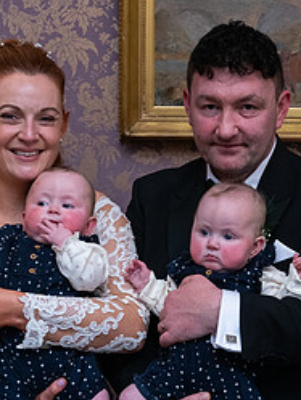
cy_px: 287
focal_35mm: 100
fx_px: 1158
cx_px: 171
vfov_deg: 19.5
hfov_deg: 14.8
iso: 1250
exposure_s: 1/160
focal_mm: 44
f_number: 5
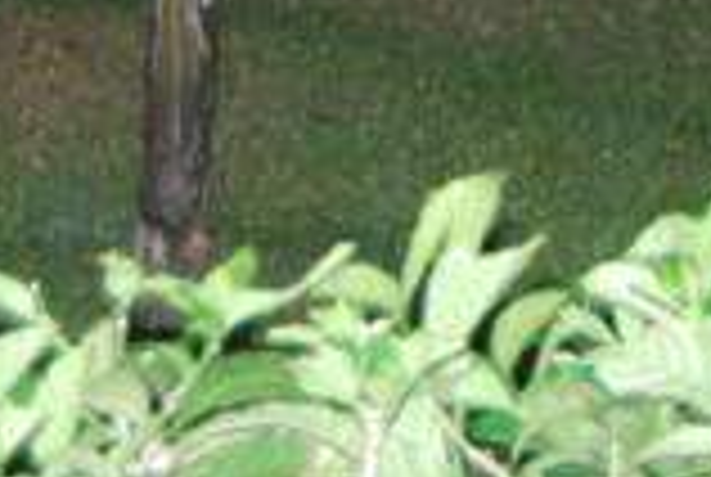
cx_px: 738
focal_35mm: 243
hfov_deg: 8.4
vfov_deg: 5.5
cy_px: -709
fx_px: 4808
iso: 1600
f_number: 4.5
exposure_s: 1/60
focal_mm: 32
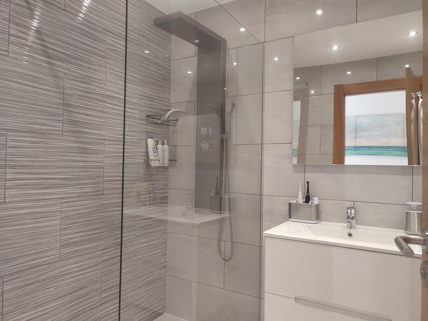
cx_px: 214
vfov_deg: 54.9
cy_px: 160
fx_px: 309
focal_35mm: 25
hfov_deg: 69.4
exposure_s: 1/33
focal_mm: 6.04
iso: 178
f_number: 1.9
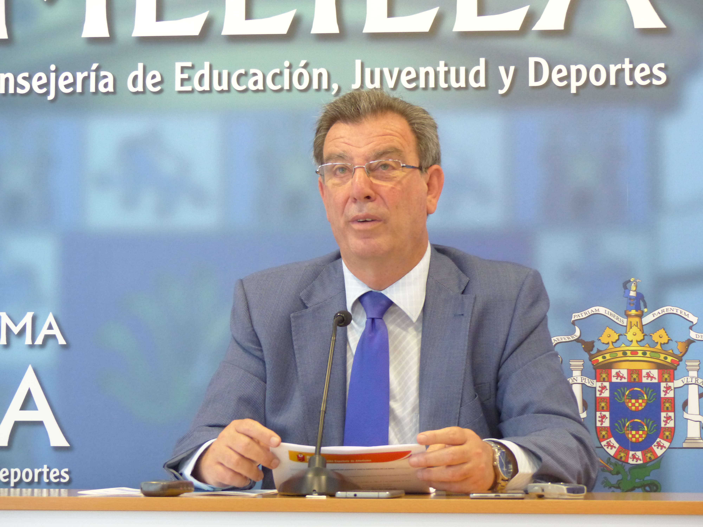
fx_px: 2011
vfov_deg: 14.9
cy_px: 264
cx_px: 352
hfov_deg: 19.8
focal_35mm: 99
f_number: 2.8
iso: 400
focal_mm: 17.8
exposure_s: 1/50
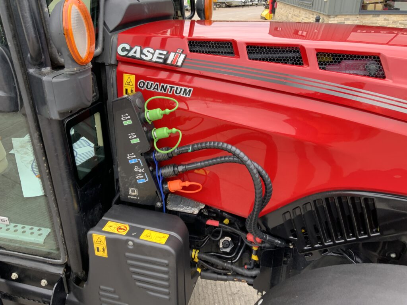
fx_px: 341
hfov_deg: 61.7
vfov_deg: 48.2
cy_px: 152
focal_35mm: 29
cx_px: 204
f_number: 1.8
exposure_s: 1/122
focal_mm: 3
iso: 25
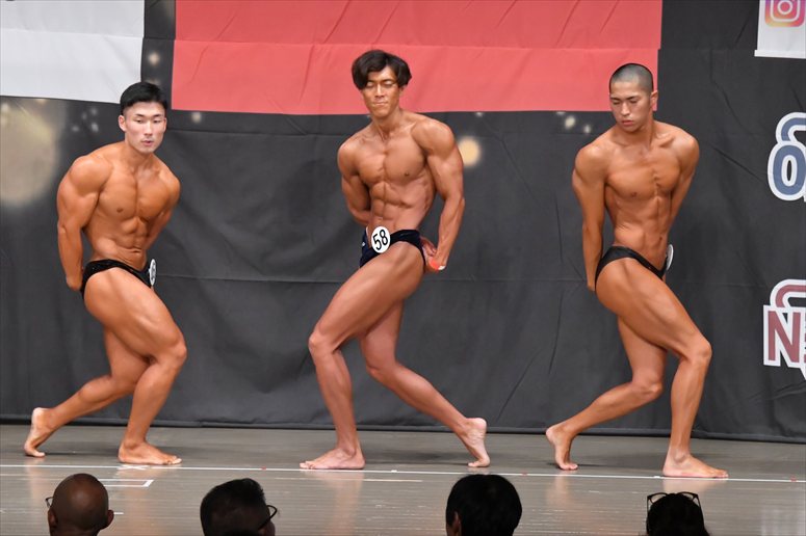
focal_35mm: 217
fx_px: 4856
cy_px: 268
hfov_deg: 9.5
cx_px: 403
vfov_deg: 6.3
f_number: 5.6
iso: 6400
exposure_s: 1/400
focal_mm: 145
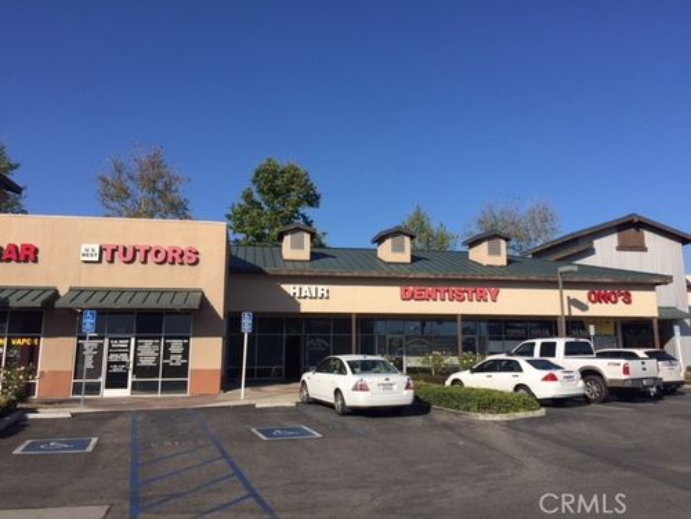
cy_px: 260
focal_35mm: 29
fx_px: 579
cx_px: 346
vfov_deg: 48.2
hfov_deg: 61.7
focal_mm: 4.15
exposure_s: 1/2639
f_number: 2.2
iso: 32
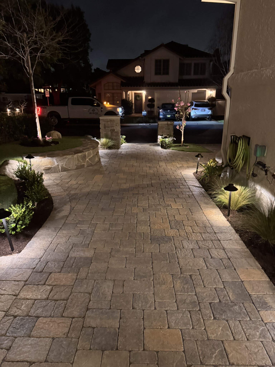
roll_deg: -1.2
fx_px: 254
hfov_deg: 56.8
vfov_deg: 71.6
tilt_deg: -17.2
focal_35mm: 24
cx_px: 138
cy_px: 184
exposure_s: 1/30
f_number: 1.78
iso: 1000
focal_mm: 6.76
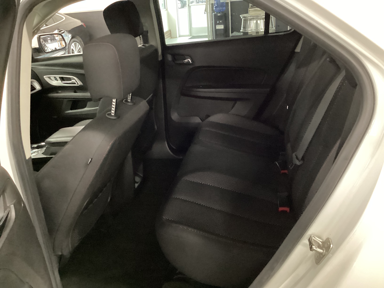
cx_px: 192
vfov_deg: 45.4
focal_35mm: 31
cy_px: 144
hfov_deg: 58.4
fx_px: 344
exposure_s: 1/17
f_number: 2.4
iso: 800
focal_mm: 3.3
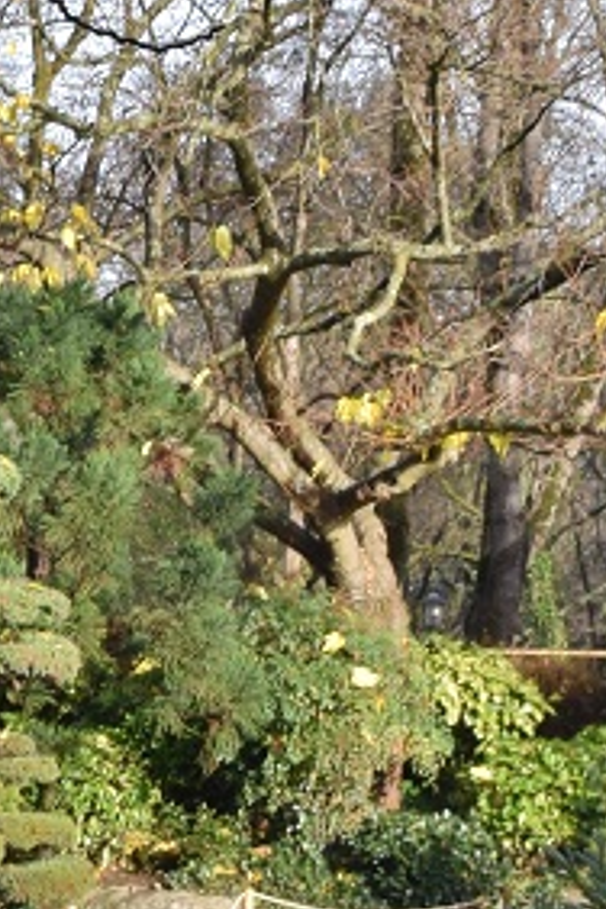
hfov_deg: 5.8
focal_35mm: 232
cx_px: -390
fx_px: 5849
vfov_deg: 8.9
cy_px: 661
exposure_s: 1/250
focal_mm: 29
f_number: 8
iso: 280
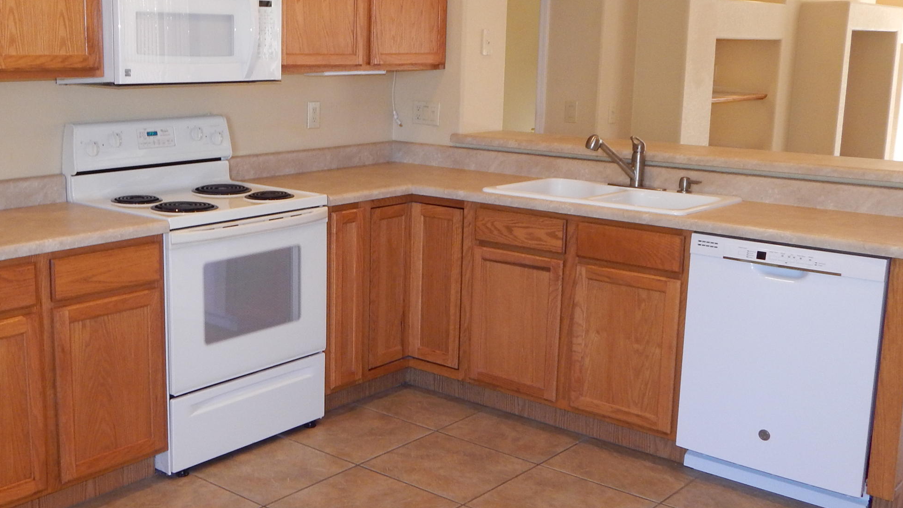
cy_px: 230
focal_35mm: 42
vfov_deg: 28.3
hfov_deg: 47.8
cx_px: 324
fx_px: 1006
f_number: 3.1
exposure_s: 1/30
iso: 200
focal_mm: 4.5
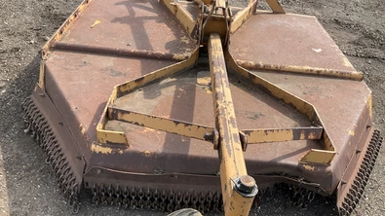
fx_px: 327
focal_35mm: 32
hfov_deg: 61.0
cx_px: 191
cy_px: 112
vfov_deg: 36.7
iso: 25
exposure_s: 1/586
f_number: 1.8
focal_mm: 3
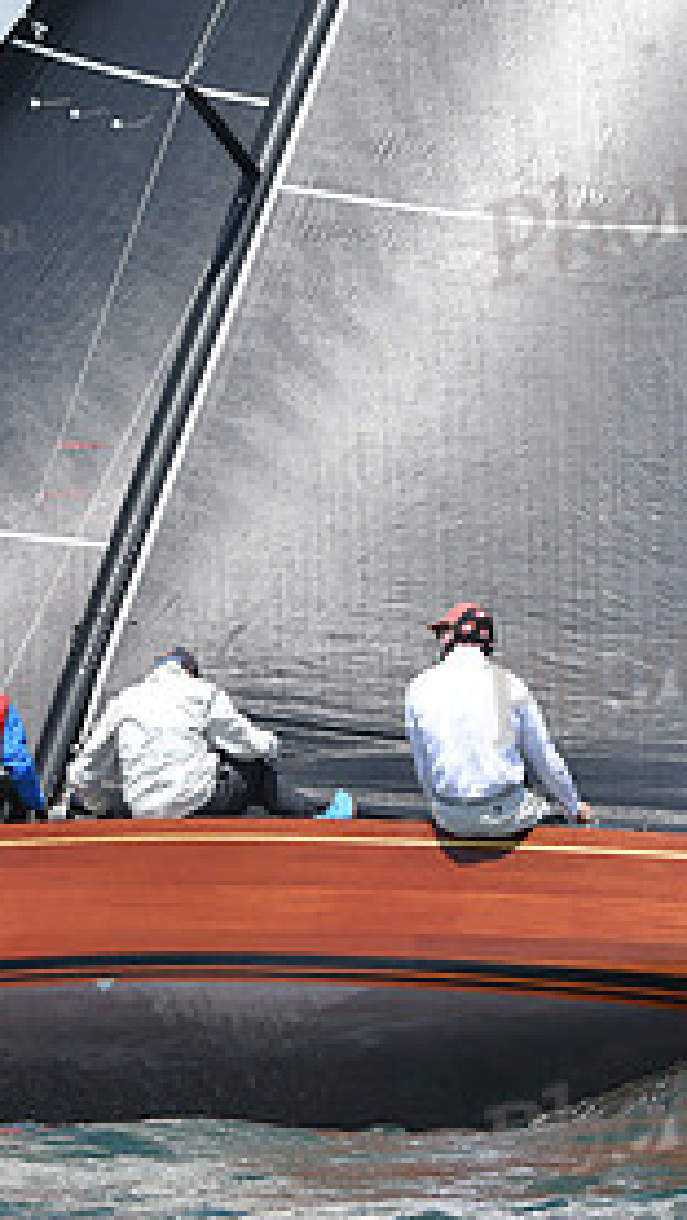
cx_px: 260
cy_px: 465
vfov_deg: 9.8
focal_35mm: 219
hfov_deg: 5.5
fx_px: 7086
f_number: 6.3
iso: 250
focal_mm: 100
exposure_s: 1/1250
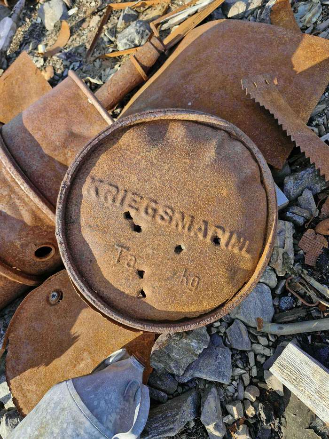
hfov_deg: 58.9
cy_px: 220
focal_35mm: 23
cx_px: 164
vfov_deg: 73.9
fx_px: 291
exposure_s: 1/390
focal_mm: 5.54
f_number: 1.8
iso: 50
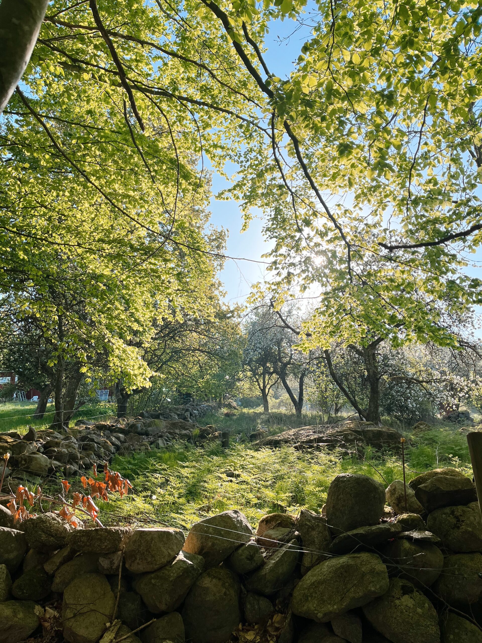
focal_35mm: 26
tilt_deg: +13.4
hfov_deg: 53.1
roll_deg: +1.3
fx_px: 483
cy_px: 322
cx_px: 241
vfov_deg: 67.3
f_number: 1.6
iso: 50
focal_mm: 5.1
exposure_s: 1/1923
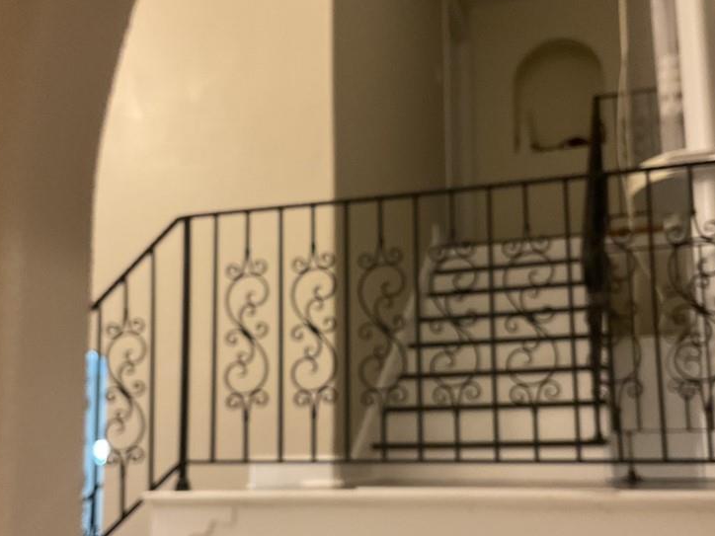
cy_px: 316
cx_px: 382
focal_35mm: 41
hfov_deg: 45.7
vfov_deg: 35.0
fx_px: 847
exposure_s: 1/60
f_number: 1.8
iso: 250
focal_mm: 3
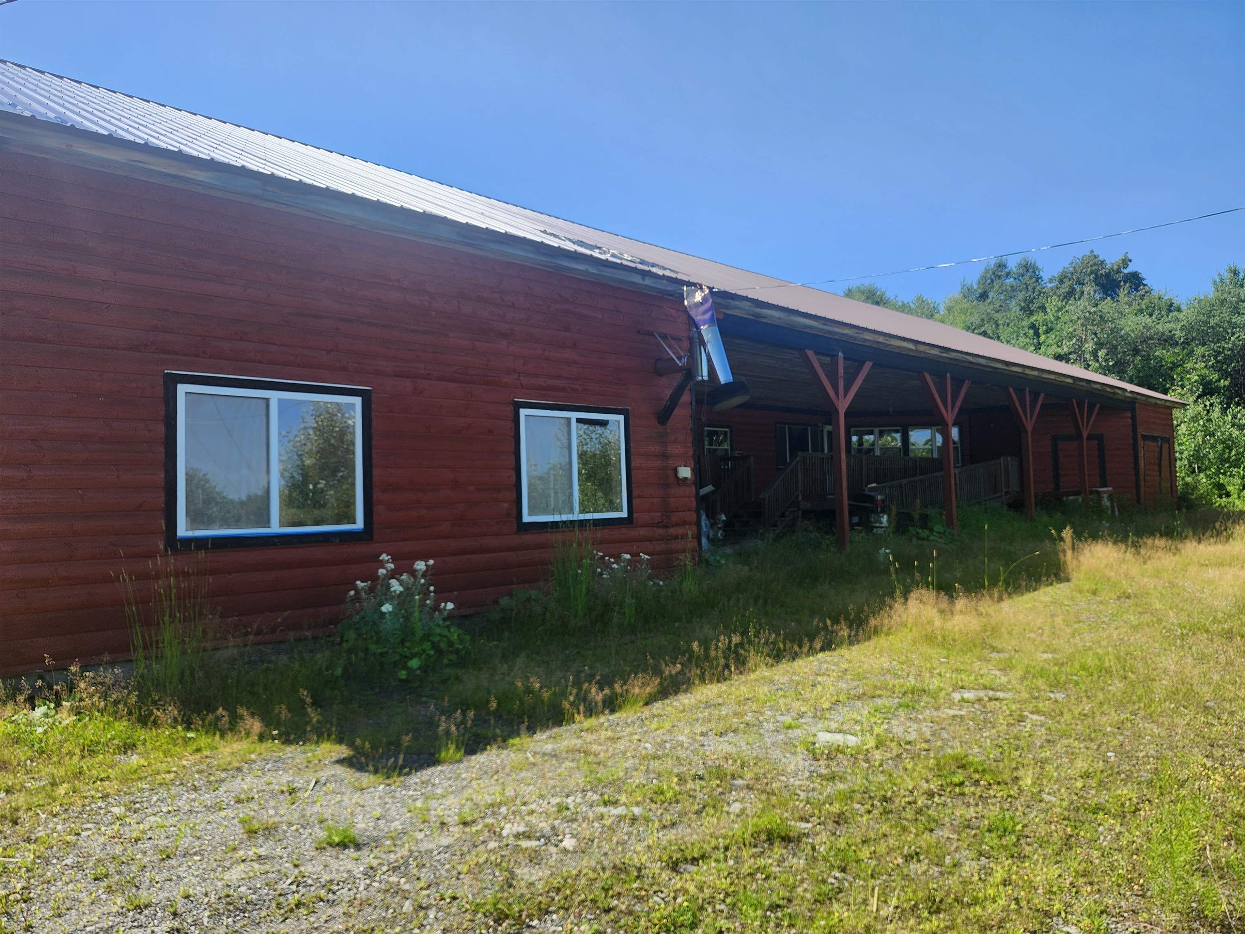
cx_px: 622
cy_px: 467
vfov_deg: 58.9
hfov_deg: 73.9
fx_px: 827
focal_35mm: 23
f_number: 1.8
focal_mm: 5.54
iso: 25
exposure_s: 1/836
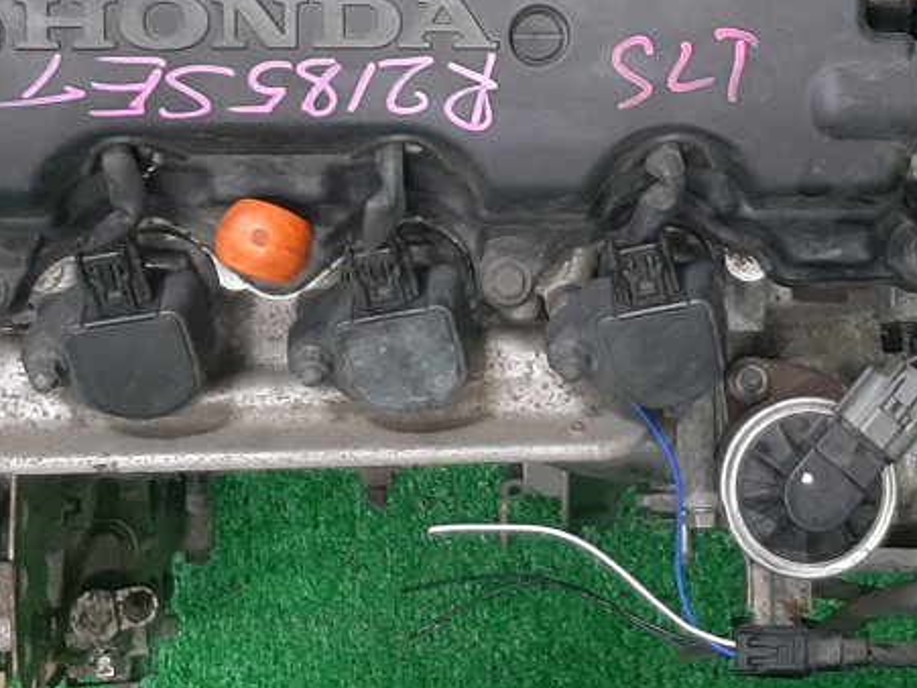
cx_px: 614
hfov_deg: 23.5
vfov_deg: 17.4
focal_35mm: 83
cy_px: 37
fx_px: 2198
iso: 128
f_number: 1.7
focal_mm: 3.93
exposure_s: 1/50
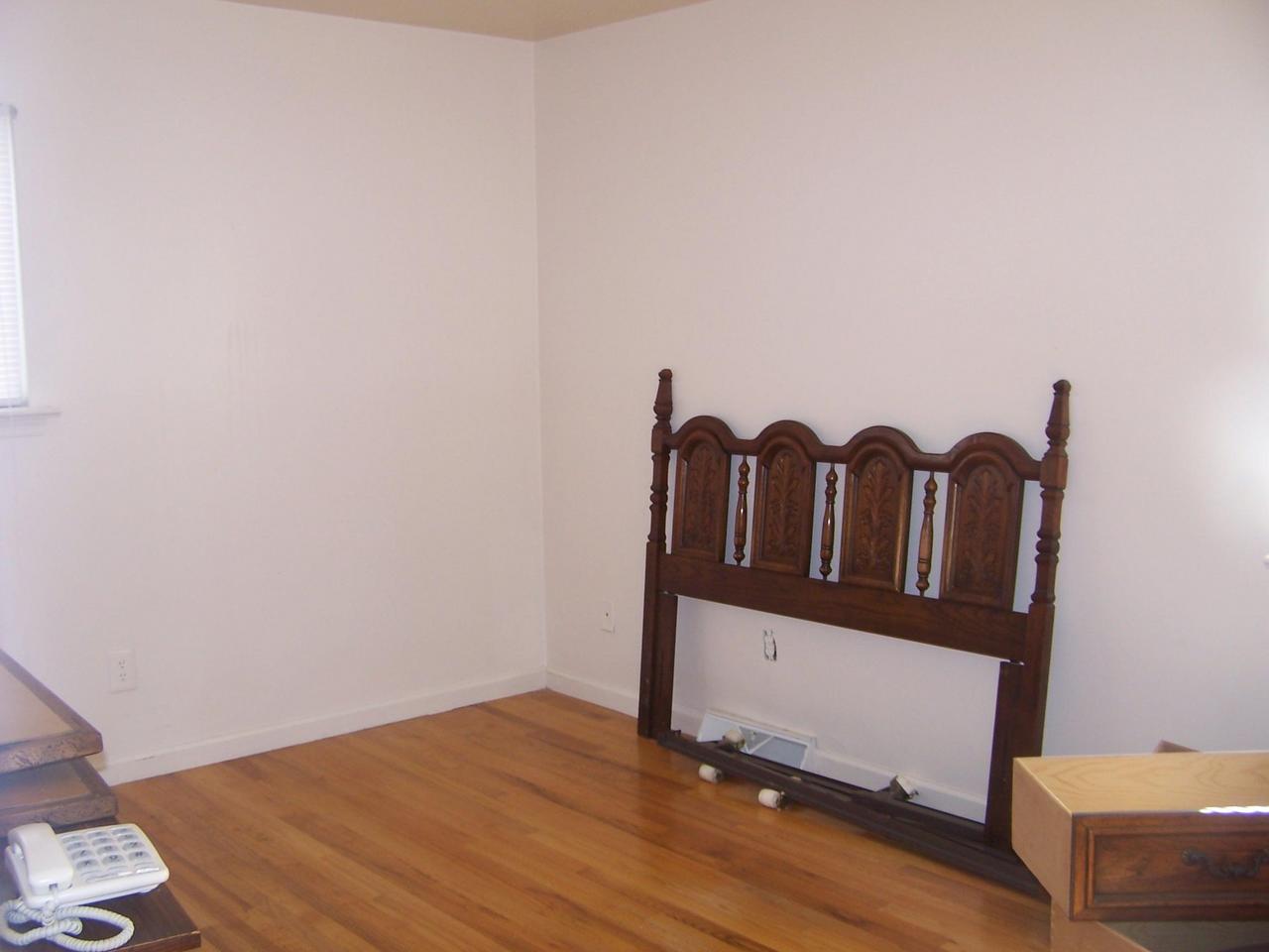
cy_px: 476
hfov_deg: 49.0
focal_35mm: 38
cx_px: 634
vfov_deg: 37.7
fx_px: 1393
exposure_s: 1/60
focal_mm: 6.3
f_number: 2.8
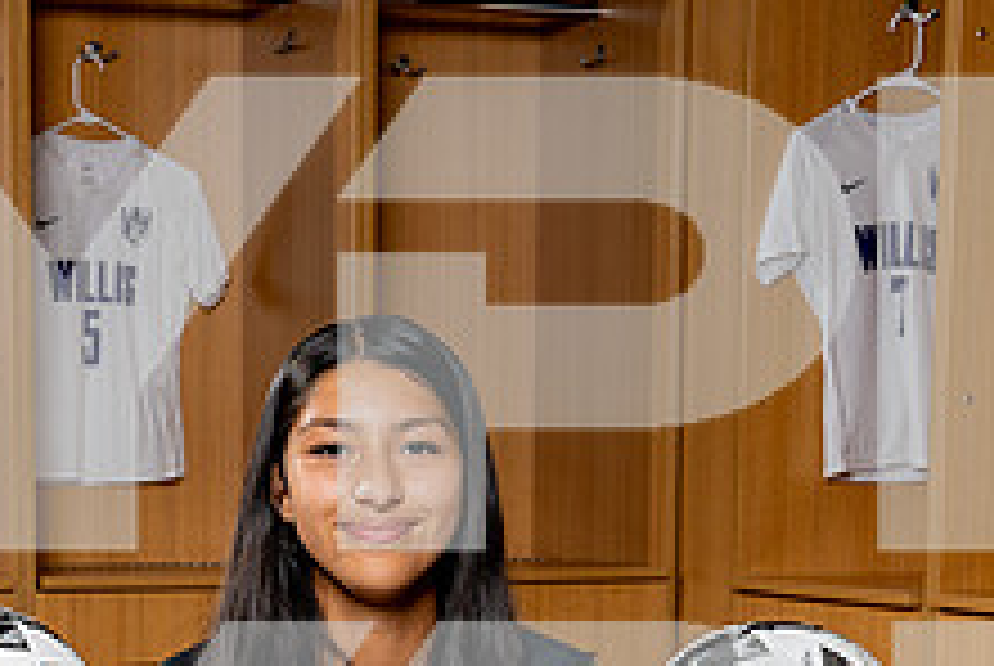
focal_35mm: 110
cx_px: 265
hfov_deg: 18.5
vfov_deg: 12.1
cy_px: 862
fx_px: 3041
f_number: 8
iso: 200
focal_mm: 42
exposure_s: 1/250
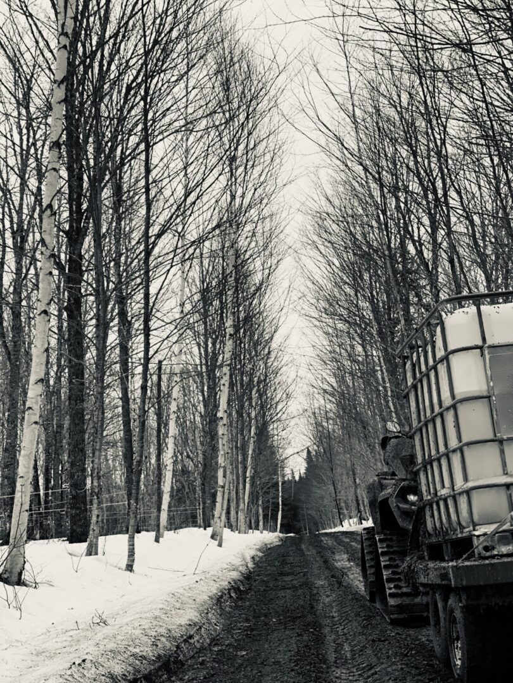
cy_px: 342
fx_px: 1028
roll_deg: +4.0
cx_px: 256
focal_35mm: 52
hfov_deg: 28.0
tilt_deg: +8.9
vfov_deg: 36.8
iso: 320
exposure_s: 1/40
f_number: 2
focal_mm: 6
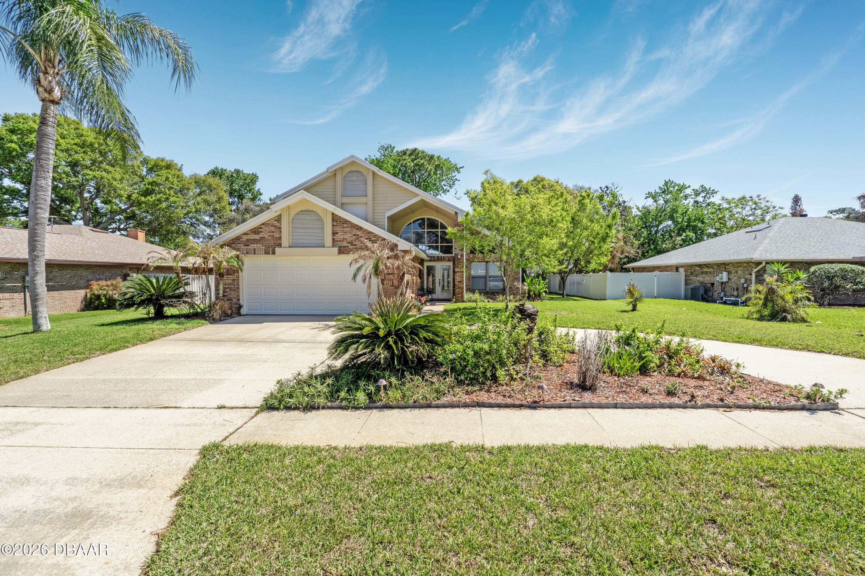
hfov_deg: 95.0
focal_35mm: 16
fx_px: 396
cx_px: 432
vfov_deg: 72.1
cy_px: 288
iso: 250
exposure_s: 1/4000
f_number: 9
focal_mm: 11
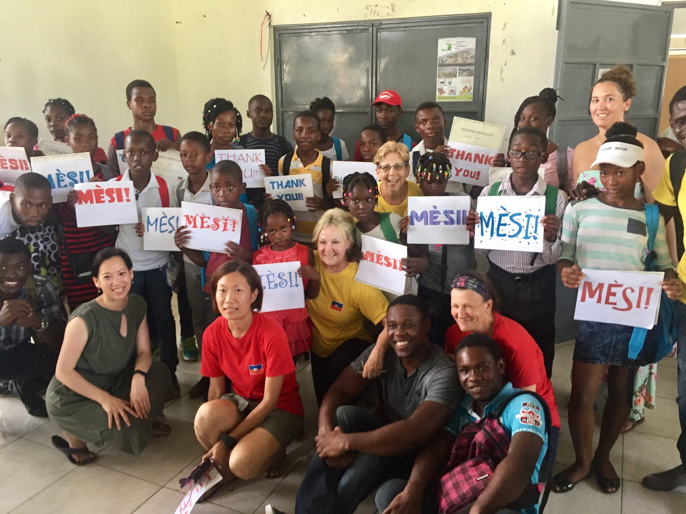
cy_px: 257
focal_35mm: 29
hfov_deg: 61.7
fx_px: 575
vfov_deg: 48.2
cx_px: 343
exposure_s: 1/30
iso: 160
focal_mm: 4.15
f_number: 2.2
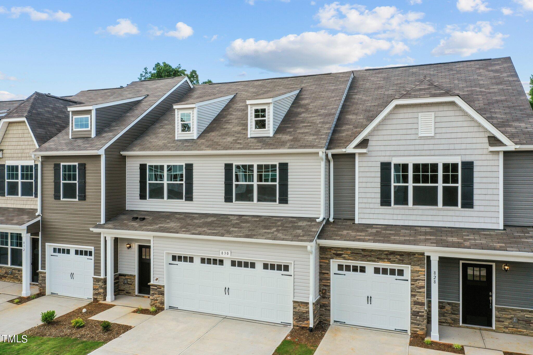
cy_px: 178
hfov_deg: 65.5
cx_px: 266
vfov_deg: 46.4
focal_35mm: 28
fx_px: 414
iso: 100
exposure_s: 1/320
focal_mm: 10.26
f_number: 5.6
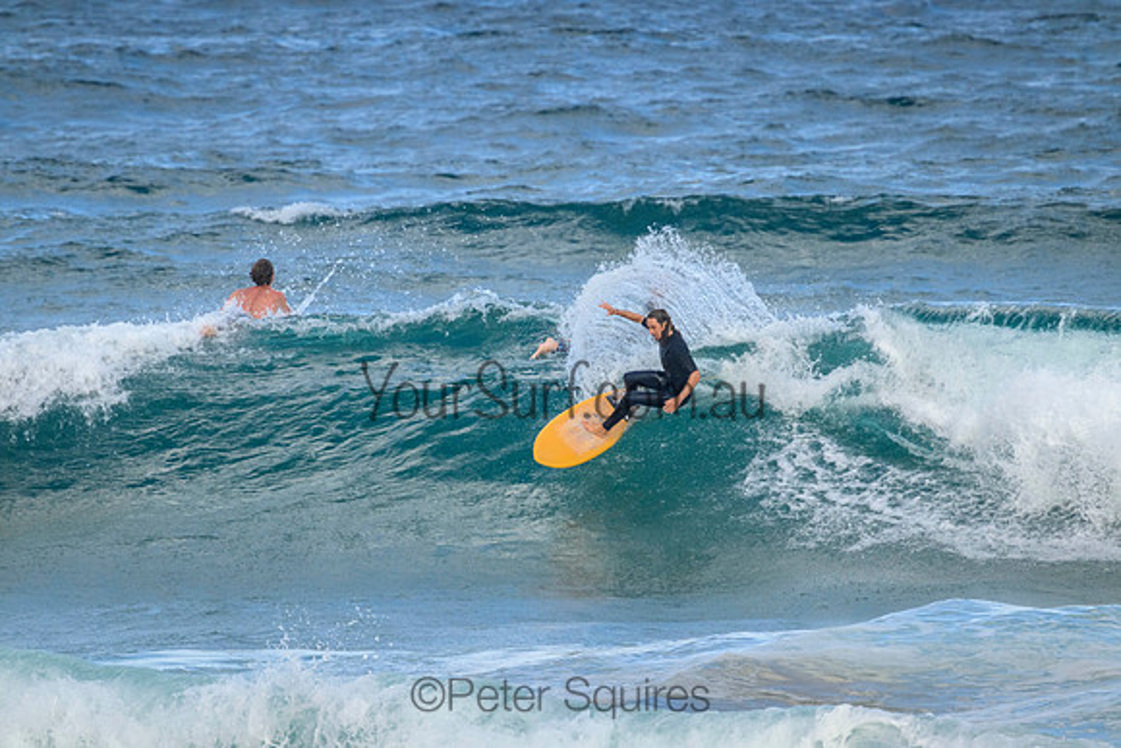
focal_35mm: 800
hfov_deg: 2.6
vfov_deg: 1.7
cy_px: 374
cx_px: 560
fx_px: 24916
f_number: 11
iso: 2200
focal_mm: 800
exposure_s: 1/1600
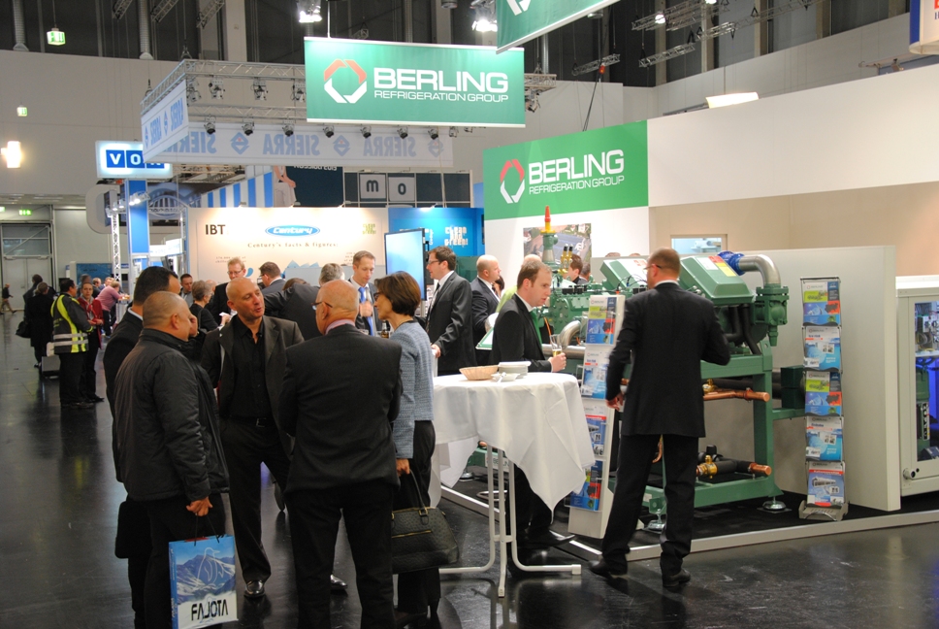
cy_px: 314
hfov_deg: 43.6
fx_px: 1175
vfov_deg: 29.9
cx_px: 470
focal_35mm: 45
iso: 400
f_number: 4.2
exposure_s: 1/20
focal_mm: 30
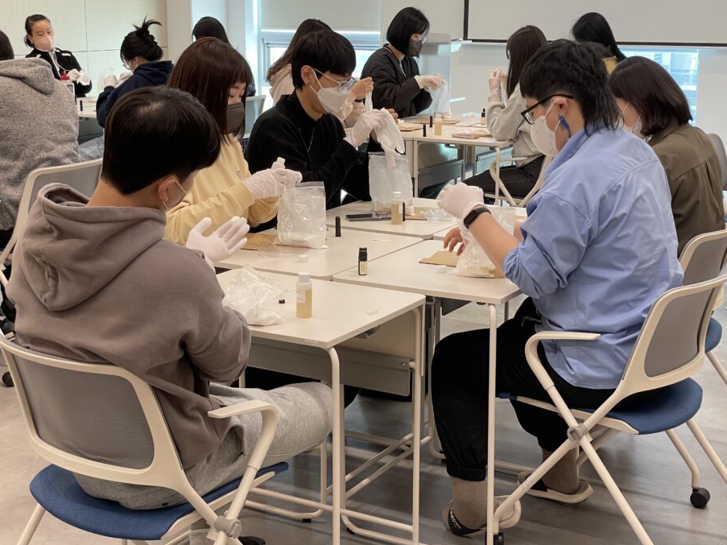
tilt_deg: -12.7
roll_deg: +0.2
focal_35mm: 59
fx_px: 1239
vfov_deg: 24.8
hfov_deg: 32.7
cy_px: 265
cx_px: 357
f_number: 2
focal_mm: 6
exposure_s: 1/60
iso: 250
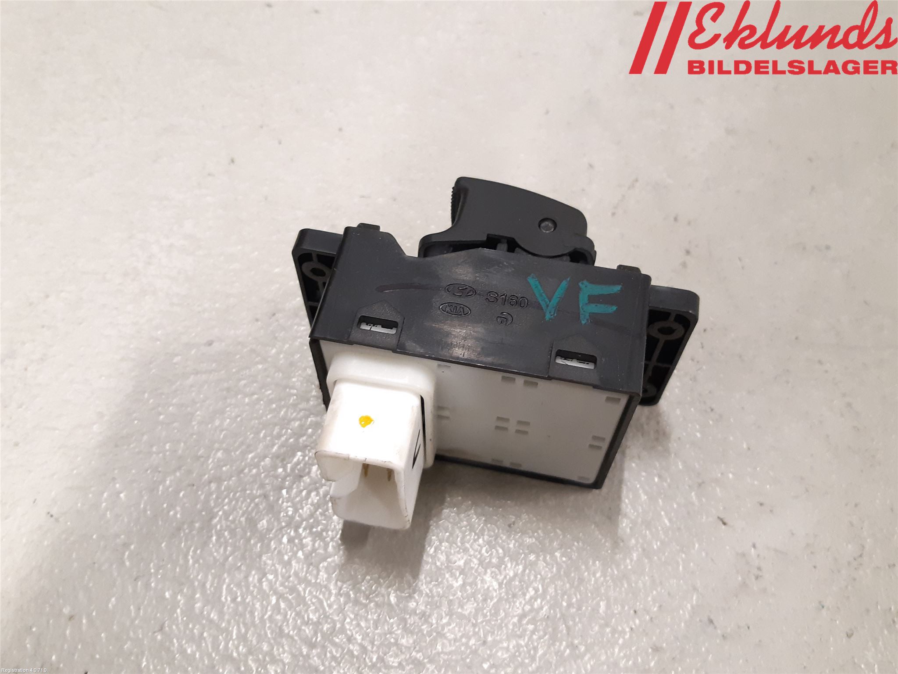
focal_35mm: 26
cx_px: 449
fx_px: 674
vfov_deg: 53.1
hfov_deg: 67.3
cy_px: 337
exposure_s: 1/33
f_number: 1.7
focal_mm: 3.93
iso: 250
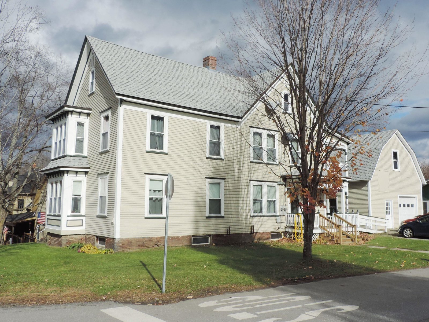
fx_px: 409
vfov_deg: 42.9
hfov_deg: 55.4
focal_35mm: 33
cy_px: 161
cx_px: 214
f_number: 4
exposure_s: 1/1600
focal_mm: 5.8
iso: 80
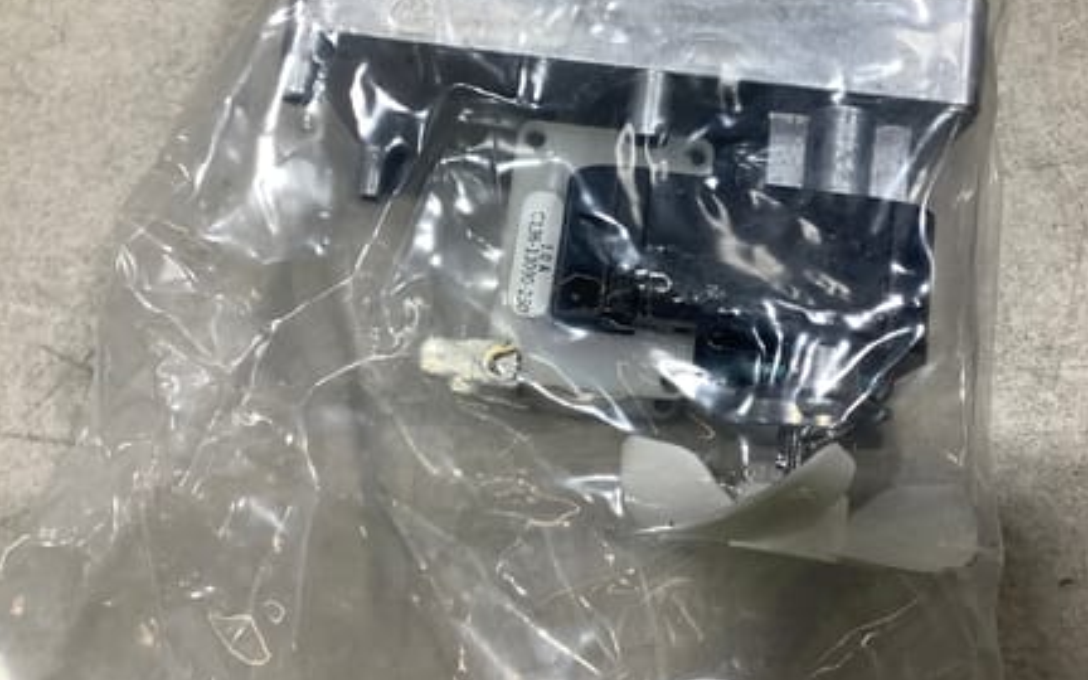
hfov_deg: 51.5
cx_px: 599
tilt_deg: -73.4
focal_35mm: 38
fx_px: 1127
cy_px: 253
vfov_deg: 33.4
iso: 50
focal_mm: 3.3
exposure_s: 1/100
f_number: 2.4
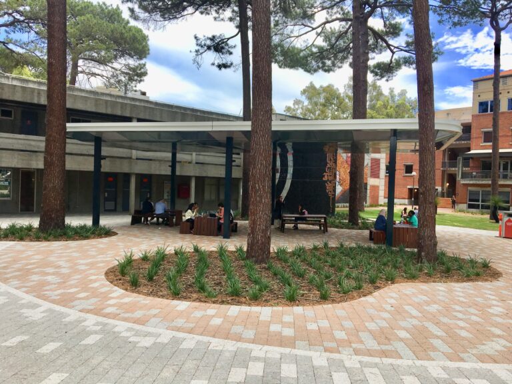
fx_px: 429
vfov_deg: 48.2
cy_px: 192
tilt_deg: -0.2
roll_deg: -2.1
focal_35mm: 29
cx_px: 256
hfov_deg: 61.7
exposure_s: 1/1054
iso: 25
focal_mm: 4.15
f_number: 2.2
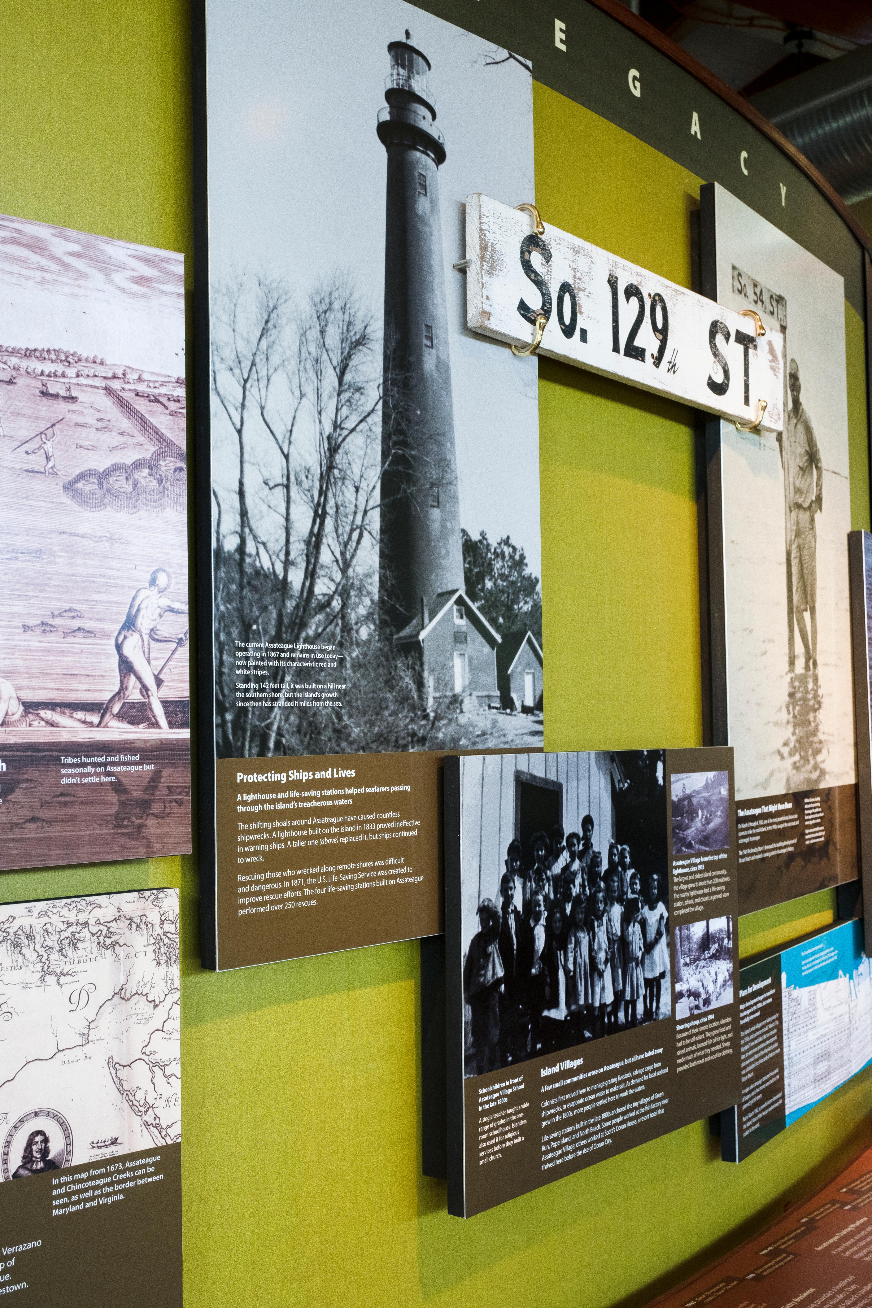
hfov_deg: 32.6
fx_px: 1490
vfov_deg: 47.4
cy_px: 654
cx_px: 436
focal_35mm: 41
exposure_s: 1/125
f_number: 6.4
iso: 800
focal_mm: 27.4
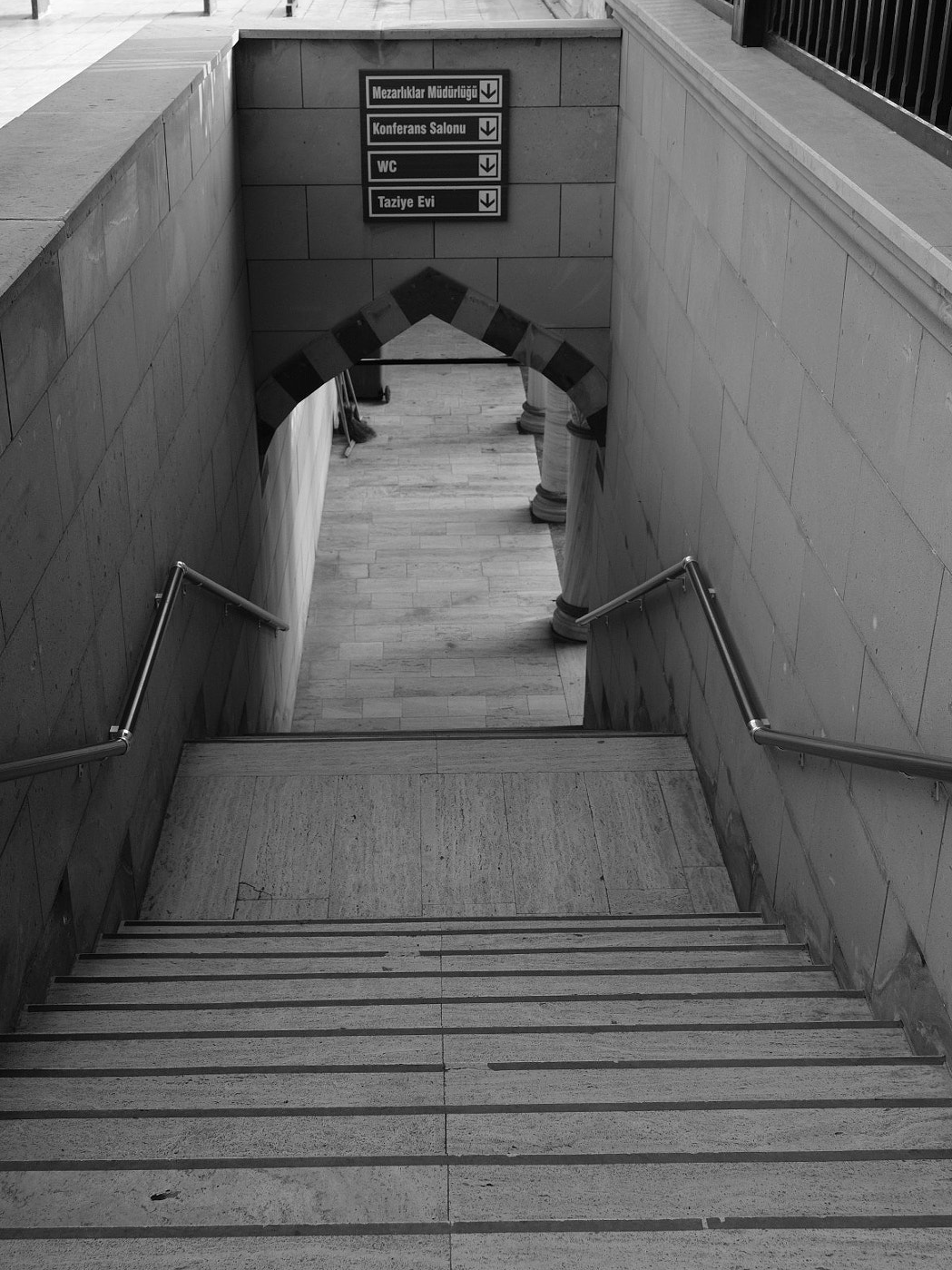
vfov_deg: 42.9
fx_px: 1614
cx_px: 470
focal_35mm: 44
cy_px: 706
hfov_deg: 32.9
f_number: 5.6
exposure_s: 1/160
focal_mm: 26.6
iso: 320
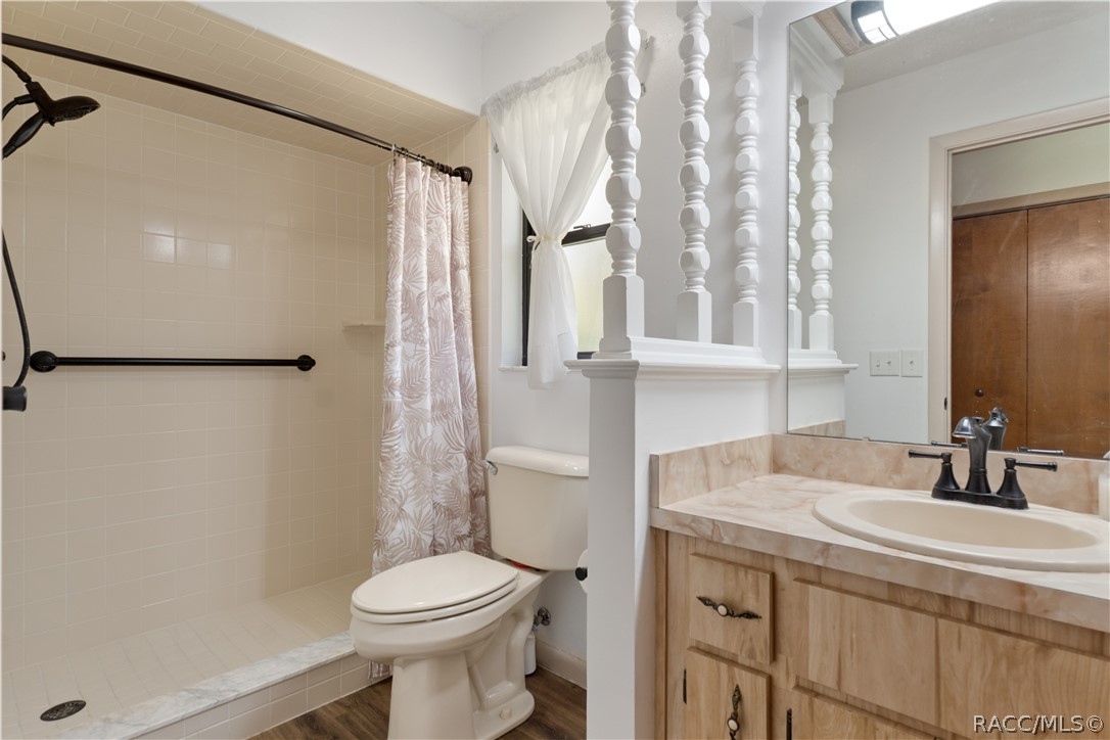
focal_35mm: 18
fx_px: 555
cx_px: 555
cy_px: 370
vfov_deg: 67.4
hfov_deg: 90.0
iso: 320
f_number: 8
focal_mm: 12
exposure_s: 1/5
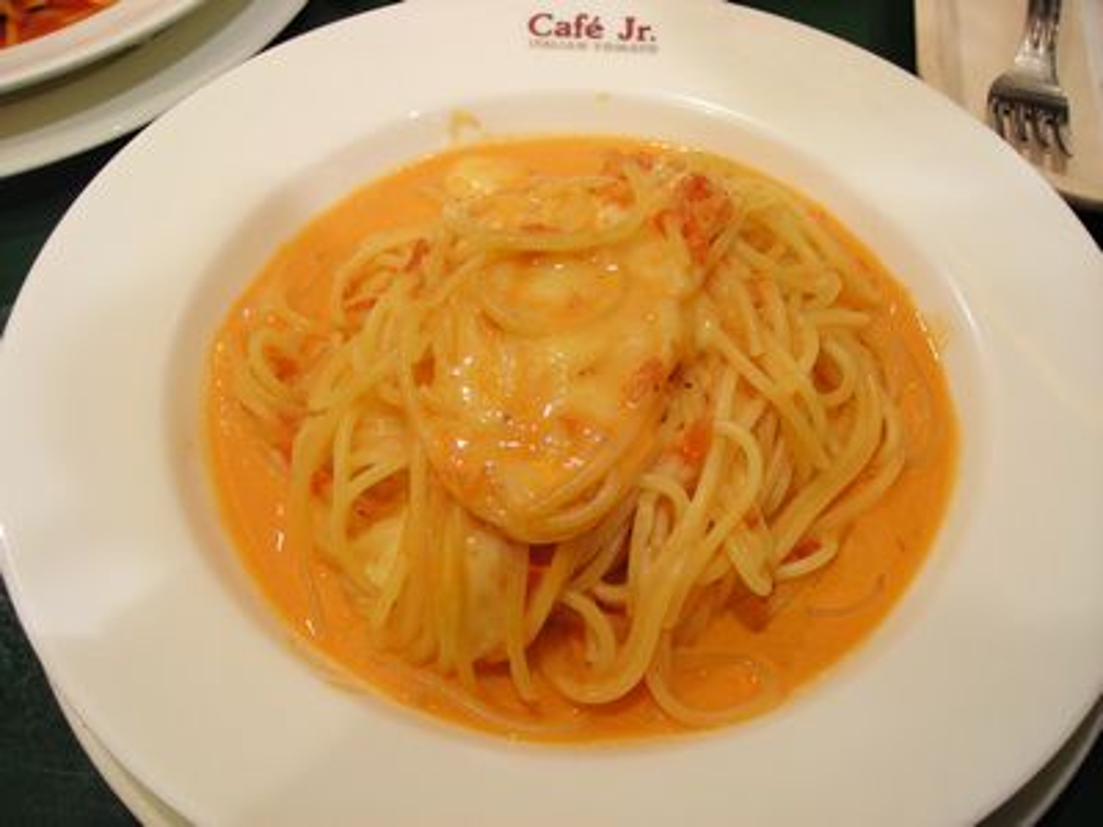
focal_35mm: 38
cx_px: 552
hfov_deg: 49.0
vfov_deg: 37.7
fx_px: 1211
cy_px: 414
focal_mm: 6.3
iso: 50
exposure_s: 1/18.5
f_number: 3.2
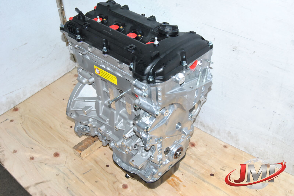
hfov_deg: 46.3
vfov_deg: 32.0
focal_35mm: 42
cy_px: 98
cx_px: 147
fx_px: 343
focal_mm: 28
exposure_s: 1/200
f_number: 14
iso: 800
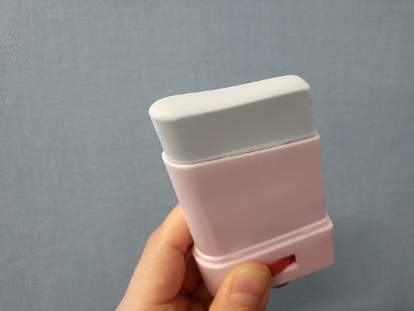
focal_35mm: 26
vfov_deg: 53.1
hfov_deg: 67.3
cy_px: 156
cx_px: 207
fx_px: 311
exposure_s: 1/120
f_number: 1.8
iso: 200
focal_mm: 4.25
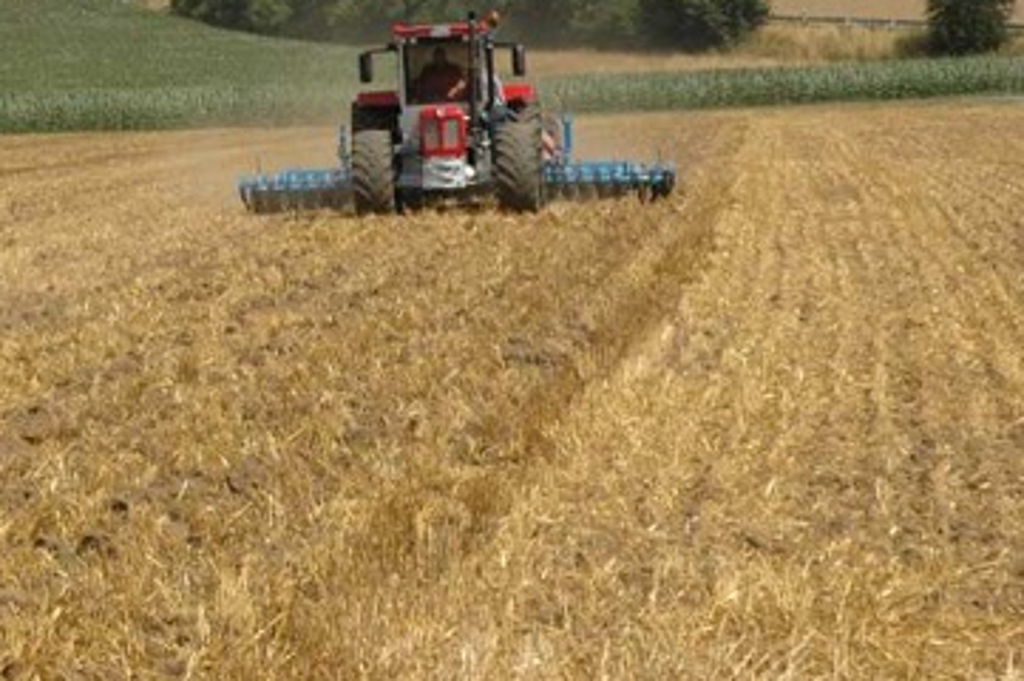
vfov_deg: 7.9
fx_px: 4916
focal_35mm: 173
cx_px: -96
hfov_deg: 11.7
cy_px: -60
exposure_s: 1/400
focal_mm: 52
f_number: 10
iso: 400
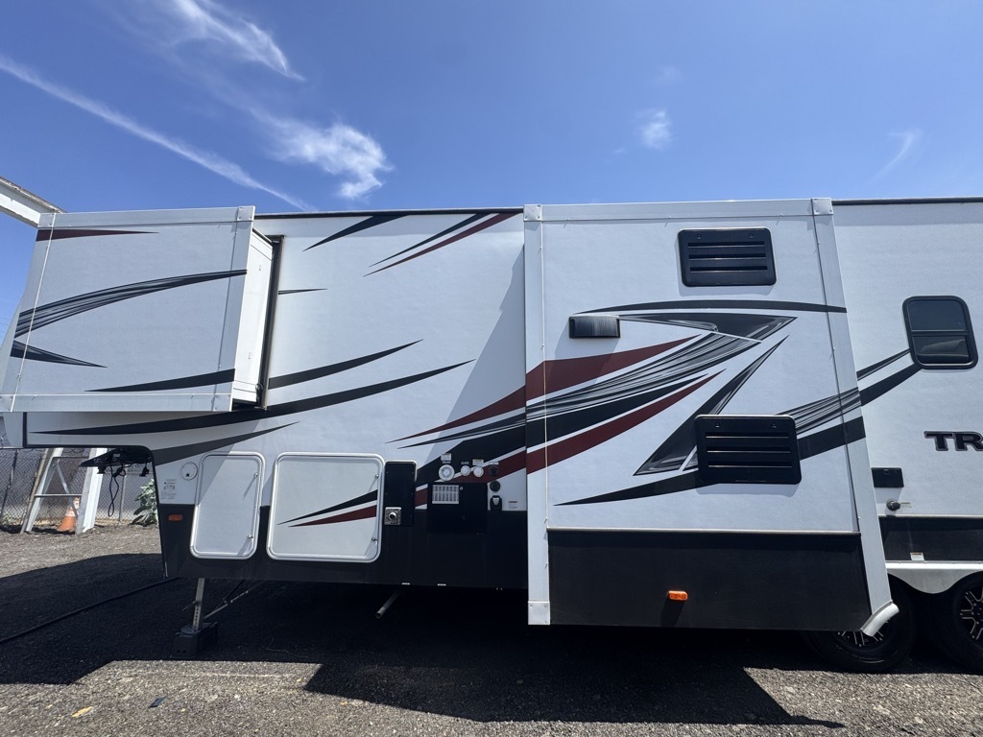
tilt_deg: +11.3
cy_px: 368
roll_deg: +0.1
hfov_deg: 102.1
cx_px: 492
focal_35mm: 14
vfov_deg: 85.7
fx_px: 398
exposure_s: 1/1709
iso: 50
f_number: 2.2
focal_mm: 2.22
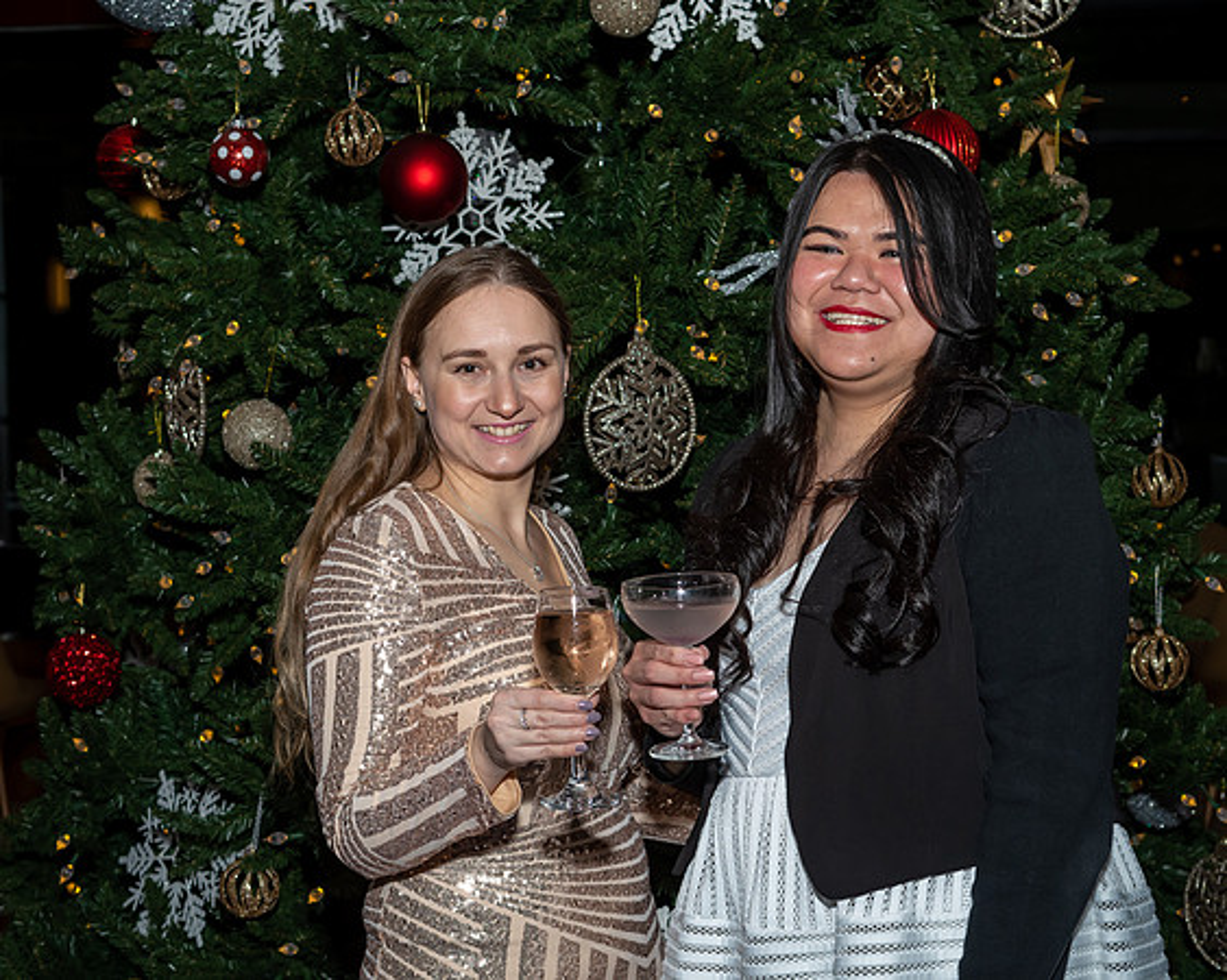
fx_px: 2330
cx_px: 614
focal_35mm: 64
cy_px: 490
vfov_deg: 23.8
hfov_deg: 29.5
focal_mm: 38
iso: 400
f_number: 5.6
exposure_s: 1/250
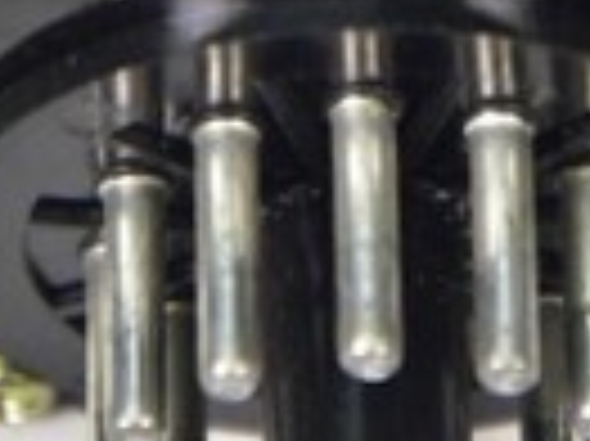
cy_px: -662
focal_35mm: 529
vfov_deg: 2.8
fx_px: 9008
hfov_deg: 3.8
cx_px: 365
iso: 200
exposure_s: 1/160
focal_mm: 60
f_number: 4
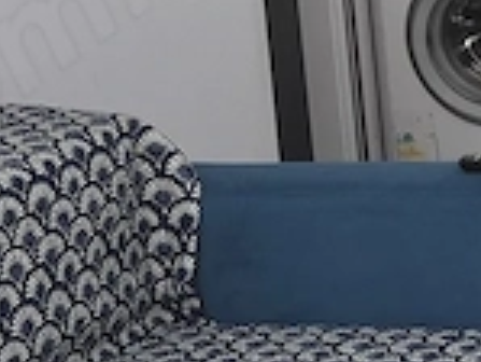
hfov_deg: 10.3
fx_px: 2142
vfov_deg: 9.6
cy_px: -10
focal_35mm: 154
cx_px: 1304
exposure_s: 1/50
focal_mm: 5.4
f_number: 1.8
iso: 32
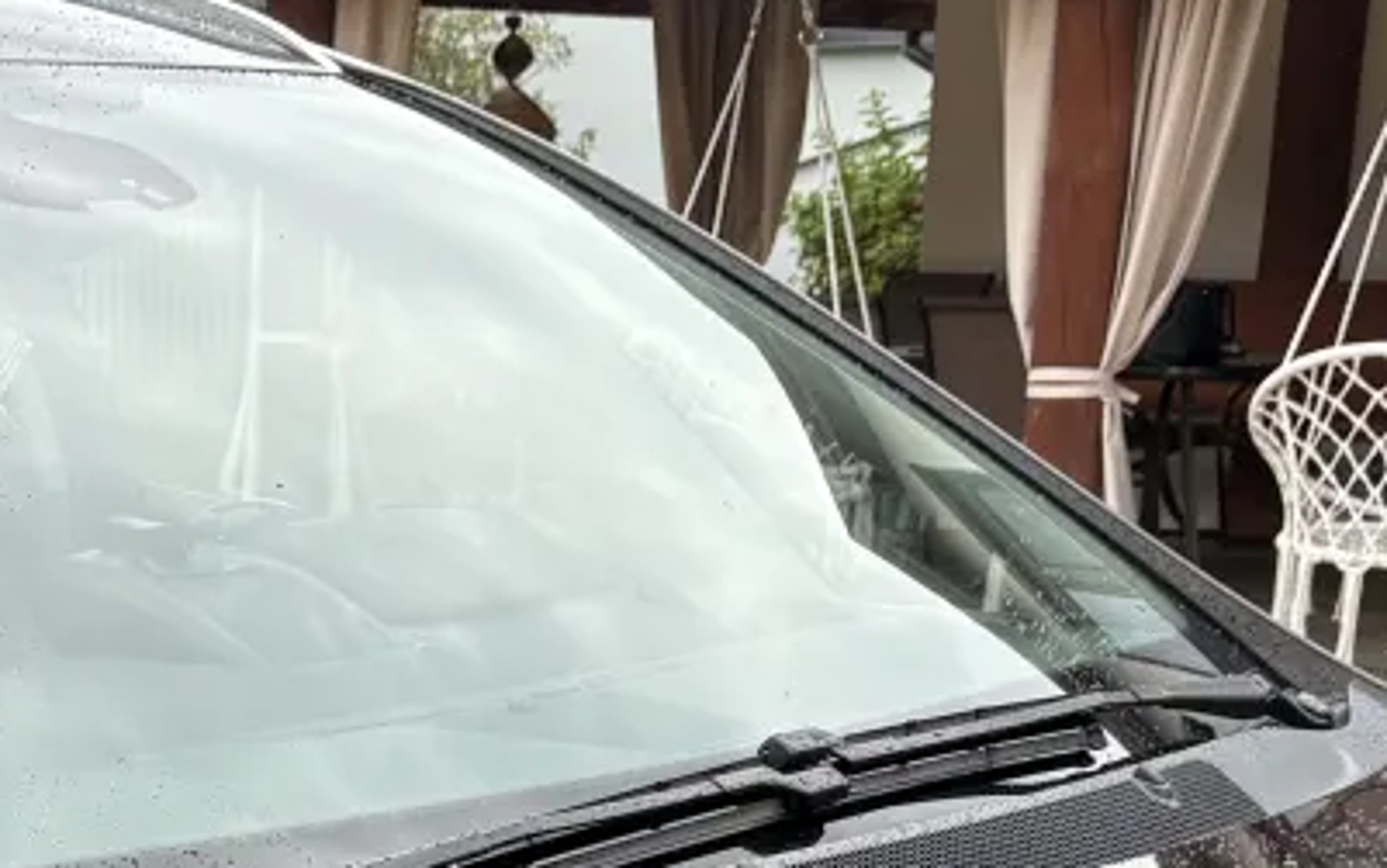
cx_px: 190
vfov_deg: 13.9
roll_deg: +0.3
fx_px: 3328
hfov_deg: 23.1
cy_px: 1331
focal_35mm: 88
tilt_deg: -18.4
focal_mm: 5.96
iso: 40
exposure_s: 1/157
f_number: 1.6
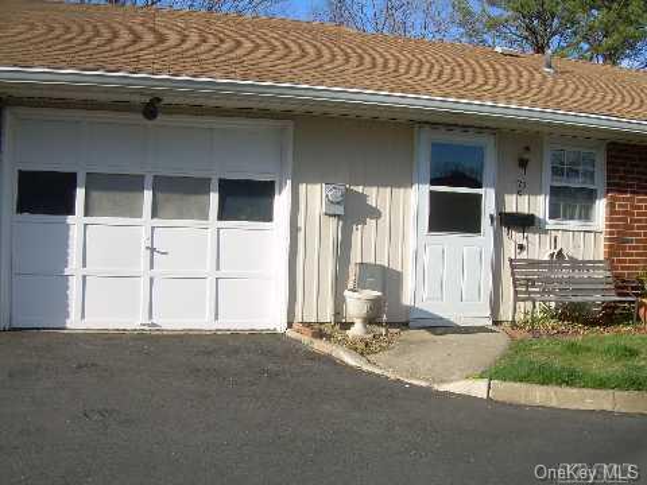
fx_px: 710
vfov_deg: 37.7
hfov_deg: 49.0
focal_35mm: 38
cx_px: 324
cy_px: 242
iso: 50
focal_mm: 6.3
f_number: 4.6
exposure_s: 1/324
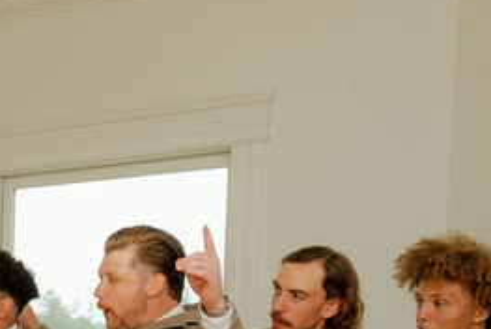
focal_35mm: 108
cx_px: -390
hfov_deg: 16.0
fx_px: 1475
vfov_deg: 12.0
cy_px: 522
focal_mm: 27.2
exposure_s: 1/250
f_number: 4
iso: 500
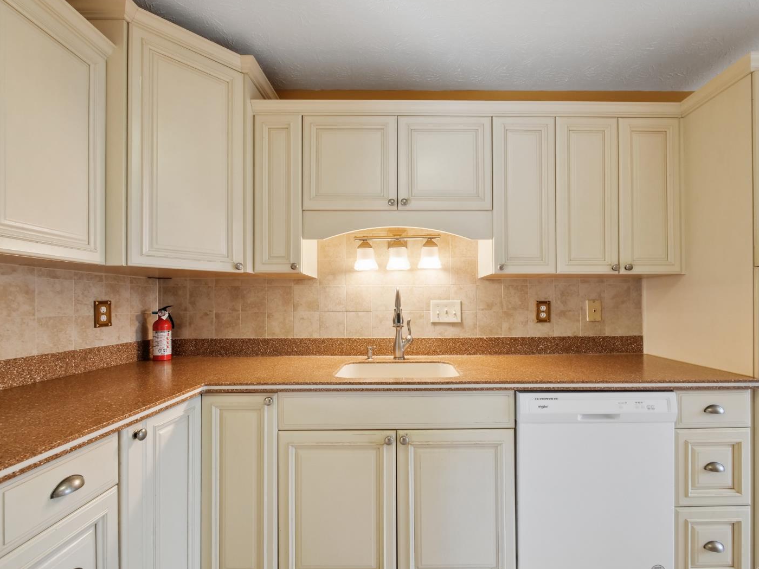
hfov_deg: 98.0
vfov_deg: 81.7
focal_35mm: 15
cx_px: 406
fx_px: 329
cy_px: 298
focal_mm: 7
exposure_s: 1/60
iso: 640
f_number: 7.1
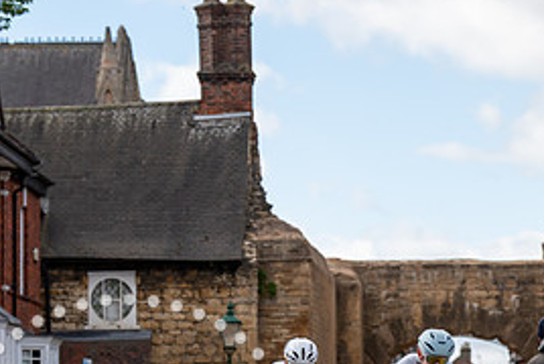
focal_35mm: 175
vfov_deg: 7.8
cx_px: 445
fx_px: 2646
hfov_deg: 11.7
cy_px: 381
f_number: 4
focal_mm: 81
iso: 200
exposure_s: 1/1000
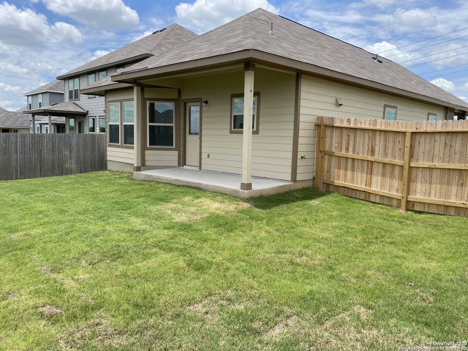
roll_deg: -1.1
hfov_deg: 67.3
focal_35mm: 26
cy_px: 176
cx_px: 234
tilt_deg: -6.0
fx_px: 352
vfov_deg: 53.1
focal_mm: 4.25
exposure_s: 1/1808
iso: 32
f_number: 1.8
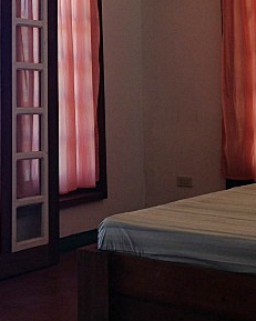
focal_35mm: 78
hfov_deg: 19.6
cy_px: 38
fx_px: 739
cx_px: 84
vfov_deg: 23.8
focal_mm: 4.12
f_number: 2.4
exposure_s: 1/149
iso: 50
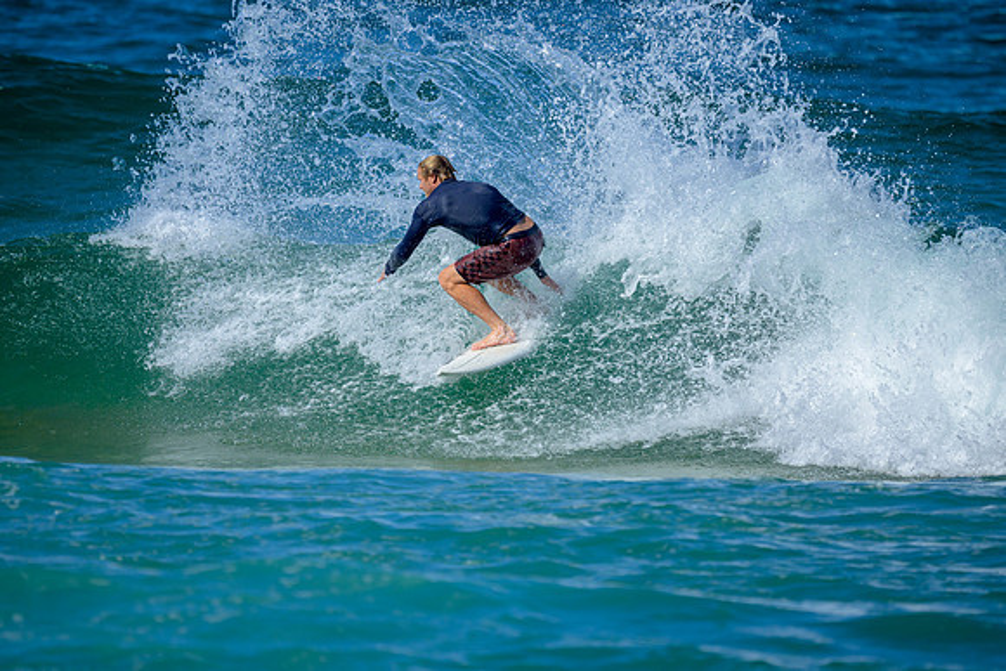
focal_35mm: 800
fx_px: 22360
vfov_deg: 1.7
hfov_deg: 2.6
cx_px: 503
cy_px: 336
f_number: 6.3
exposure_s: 1/2500
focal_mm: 800
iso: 280
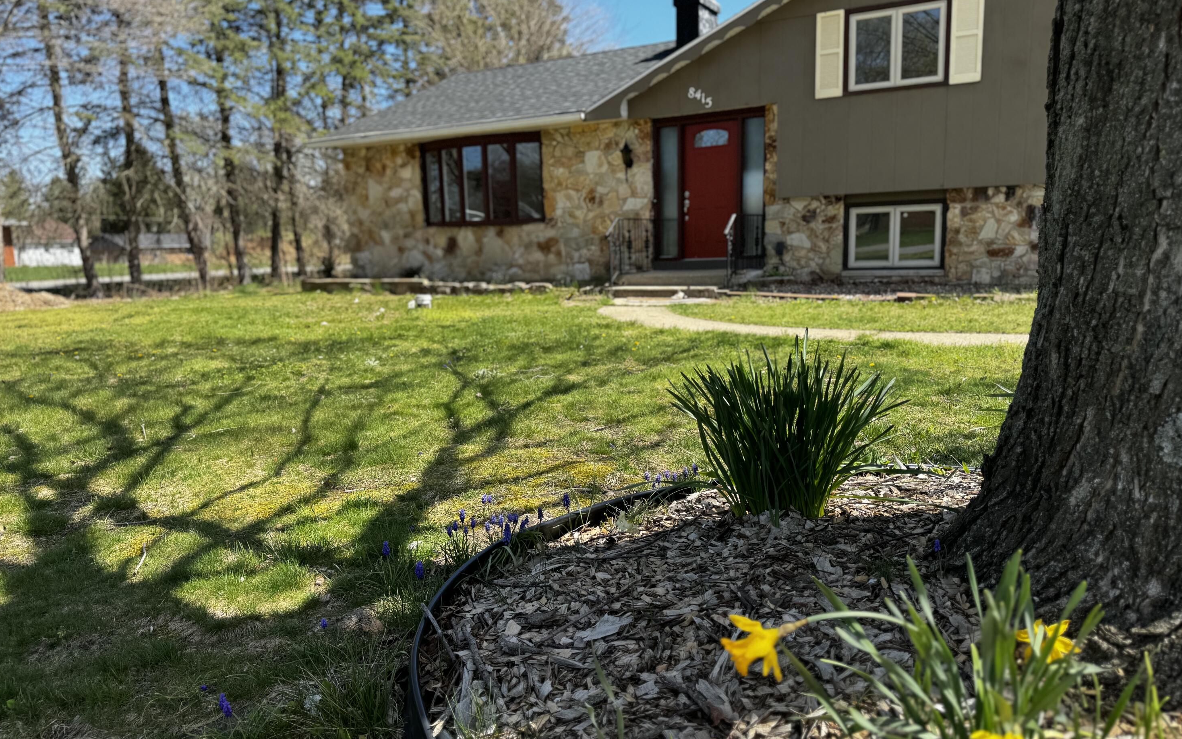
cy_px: 381
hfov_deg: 70.4
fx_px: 838
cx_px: 580
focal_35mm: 26
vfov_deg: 47.6
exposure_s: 1/1560
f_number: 1.78
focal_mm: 6.76
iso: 80
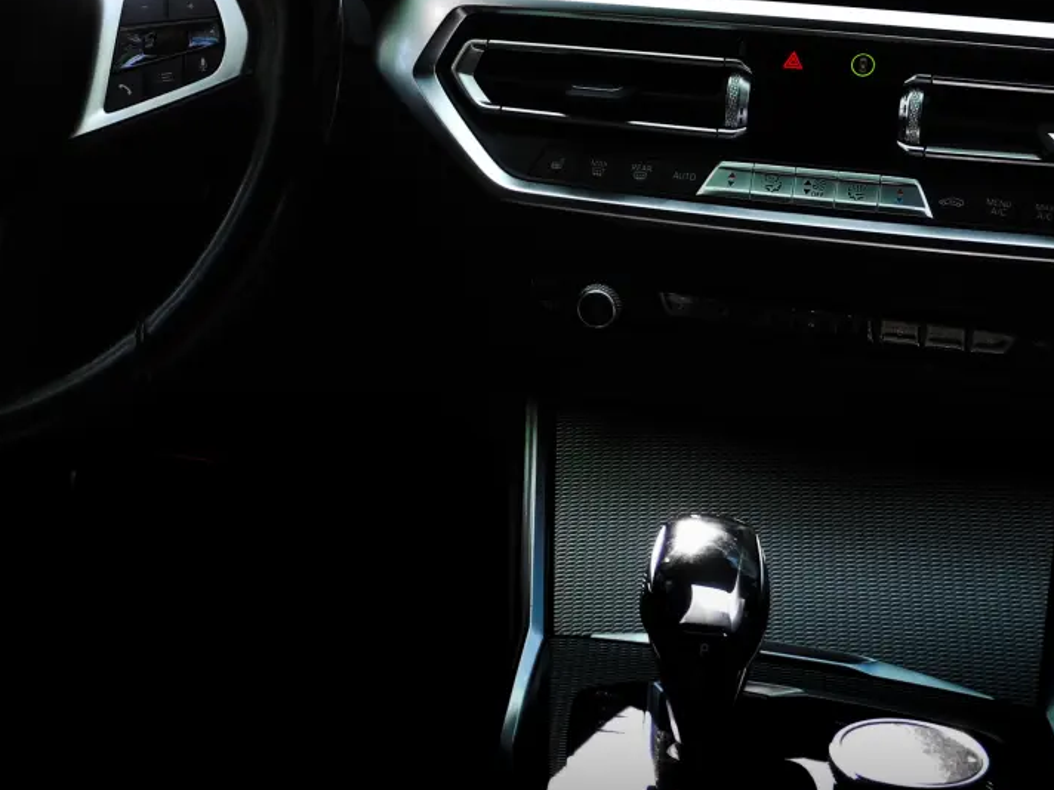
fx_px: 2771
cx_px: 204
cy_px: 7
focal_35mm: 91
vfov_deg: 15.9
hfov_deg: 21.3
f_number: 3.2
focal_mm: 9.7
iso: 100
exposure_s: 1/40
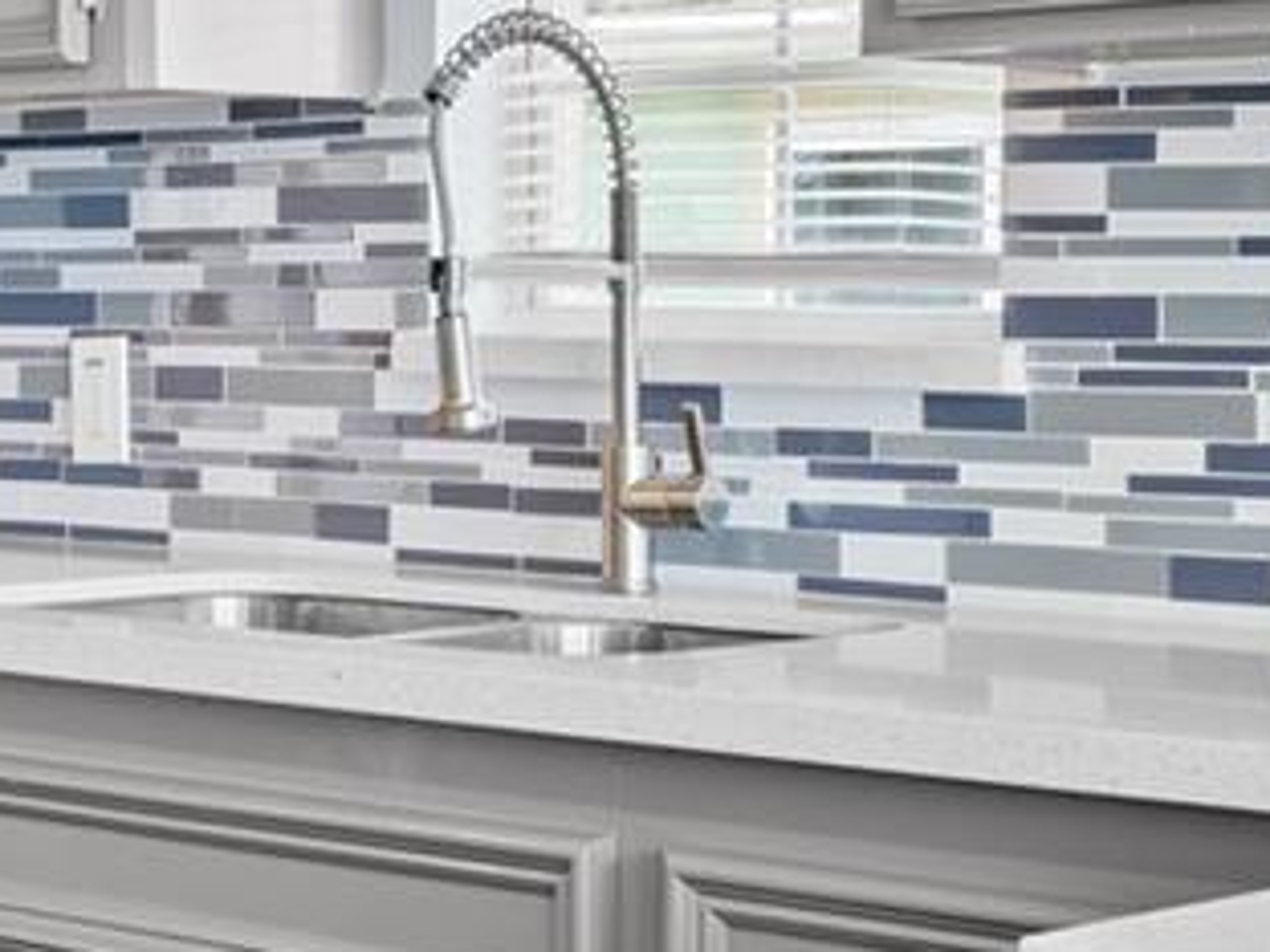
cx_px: 277
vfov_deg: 14.6
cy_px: 328
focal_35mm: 101
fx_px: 3706
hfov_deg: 19.3
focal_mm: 16
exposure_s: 1/1.67
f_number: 9
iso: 200
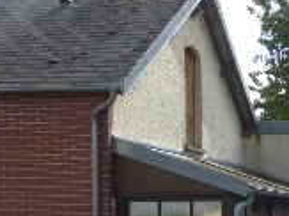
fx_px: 918
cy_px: 262
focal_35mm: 110
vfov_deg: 13.1
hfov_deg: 17.1
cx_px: 346
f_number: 3.1
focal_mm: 5
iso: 100
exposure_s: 1/500
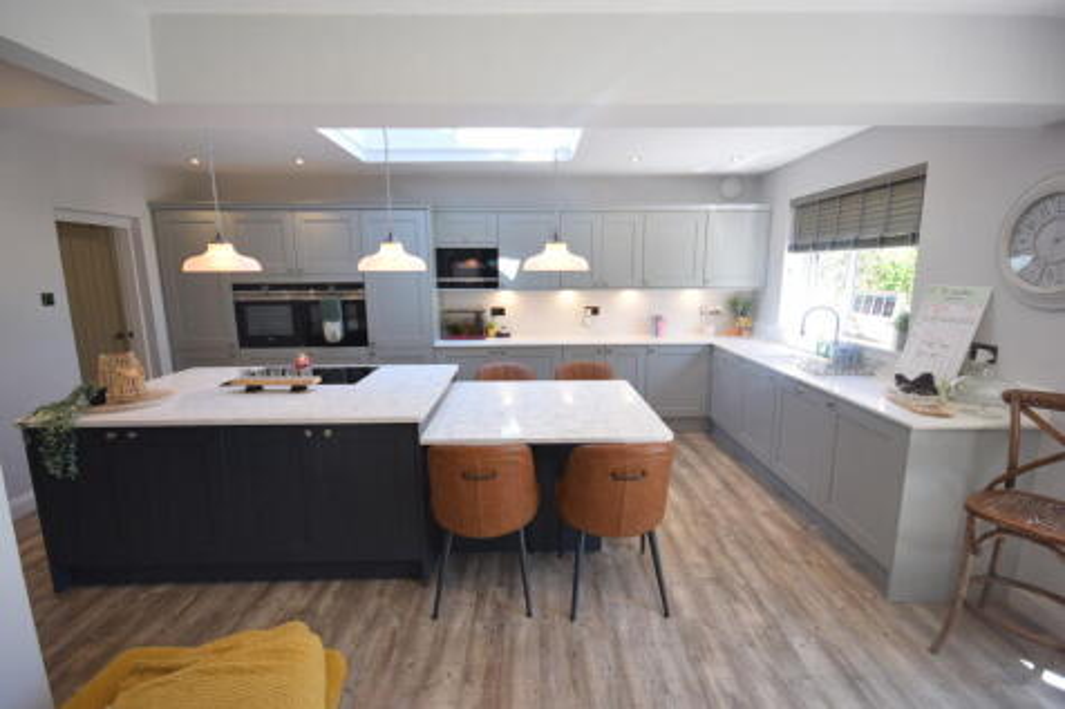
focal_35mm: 15
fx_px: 444
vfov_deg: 77.3
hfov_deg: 100.4
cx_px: 532
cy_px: 354
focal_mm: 10
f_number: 5
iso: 400
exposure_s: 1/100
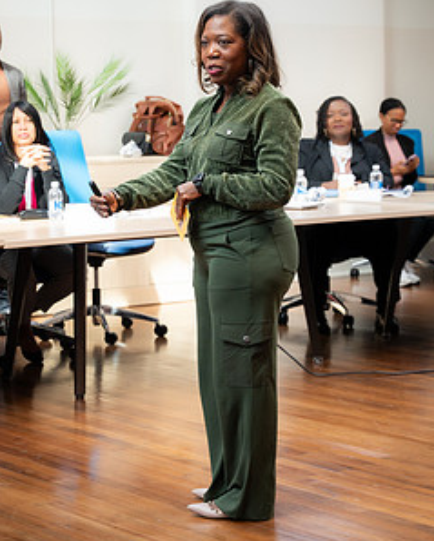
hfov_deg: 15.6
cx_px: 241
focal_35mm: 99
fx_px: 1587
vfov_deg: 19.3
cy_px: 214
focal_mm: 70
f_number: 5
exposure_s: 1/250
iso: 1250
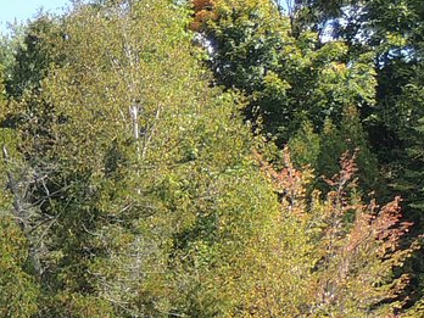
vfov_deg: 6.4
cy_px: 481
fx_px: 2817
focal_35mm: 230
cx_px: -547
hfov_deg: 8.0
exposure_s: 1/400
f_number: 3.6
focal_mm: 8.9
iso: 100
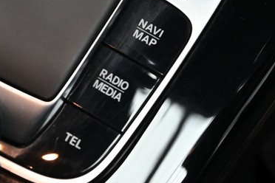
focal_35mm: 133
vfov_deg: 10.2
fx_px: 1016
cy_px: -30
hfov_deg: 15.2
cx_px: 22
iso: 1100
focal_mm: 30
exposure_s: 1/30
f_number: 5.6
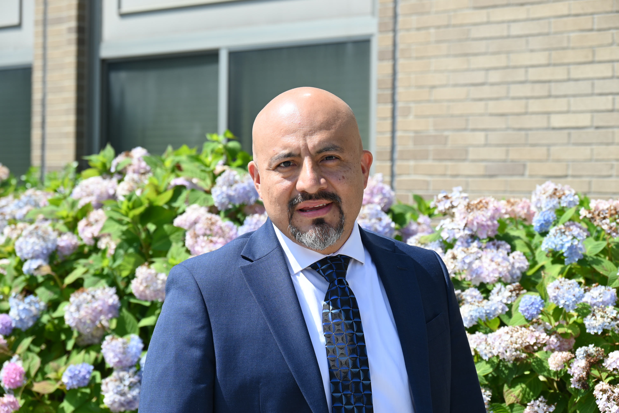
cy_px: 206
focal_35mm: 75
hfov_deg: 27.0
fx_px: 1290
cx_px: 310
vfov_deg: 18.2
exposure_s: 1/250
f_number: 6
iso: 110
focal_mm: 75
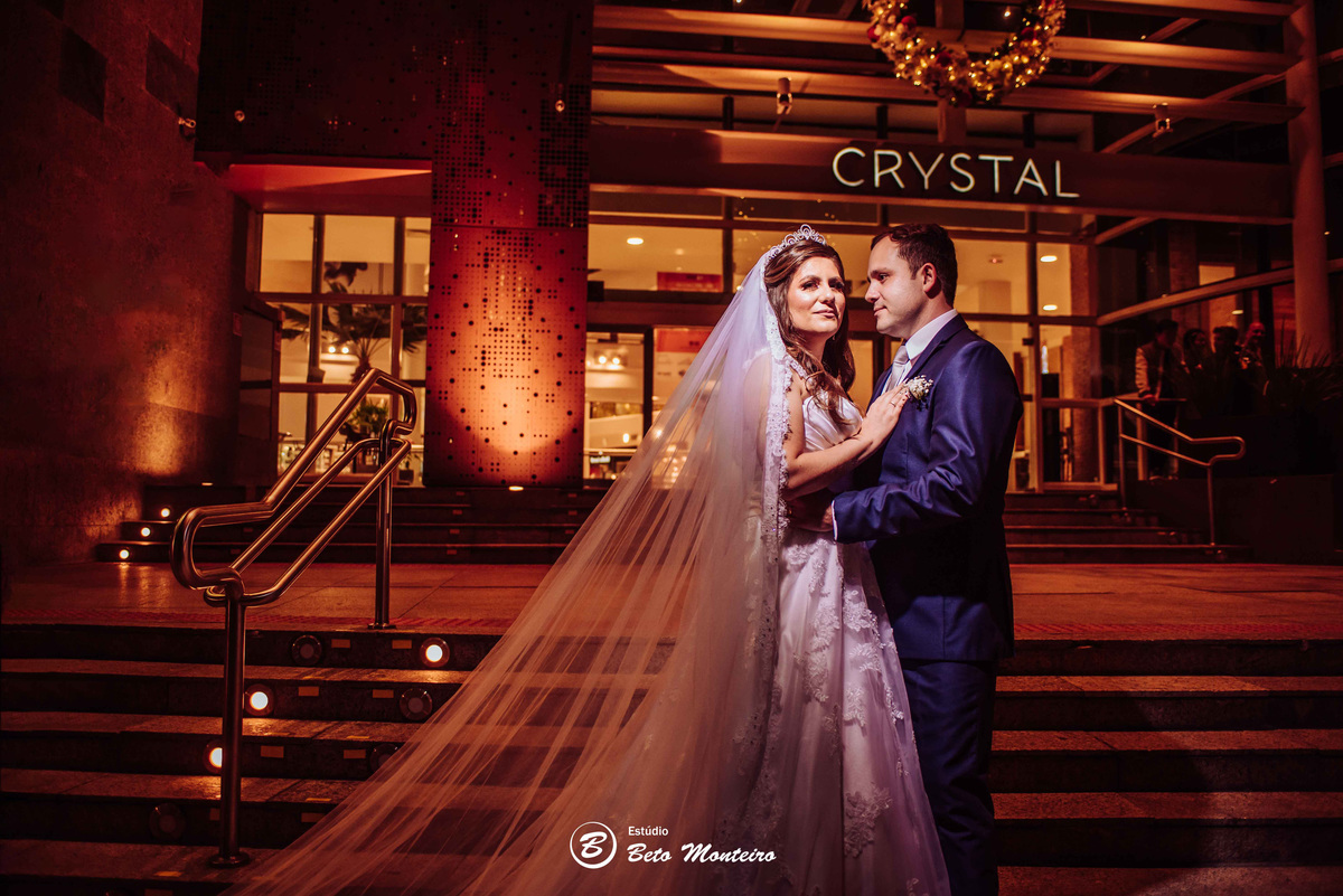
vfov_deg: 46.4
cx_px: 672
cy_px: 448
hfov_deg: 65.5
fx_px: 1045
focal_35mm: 28
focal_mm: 28
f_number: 2.8
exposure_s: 1/125
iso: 1000
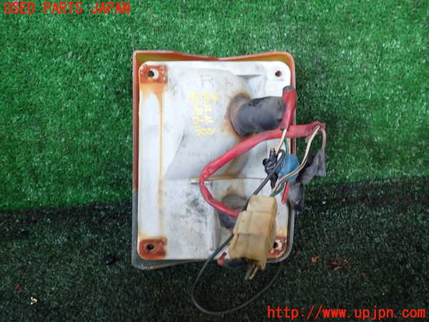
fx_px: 372
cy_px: 161
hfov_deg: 60.0
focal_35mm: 30
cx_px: 214
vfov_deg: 46.8
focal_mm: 5.4
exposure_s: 1/60
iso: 200
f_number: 2.3
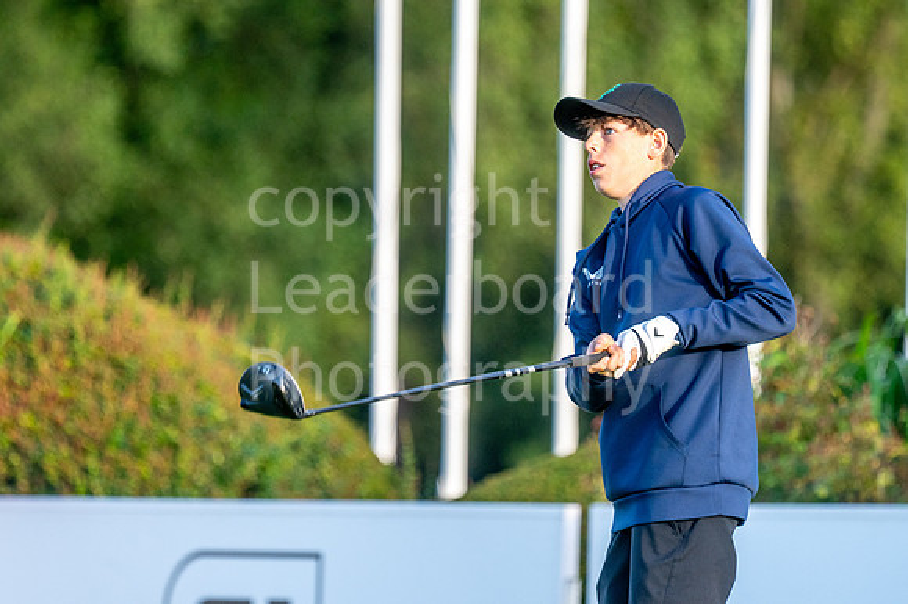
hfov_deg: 4.0
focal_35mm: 514
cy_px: 259
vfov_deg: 2.7
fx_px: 12955
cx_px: 389
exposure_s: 1/800
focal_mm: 300
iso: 400
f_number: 4
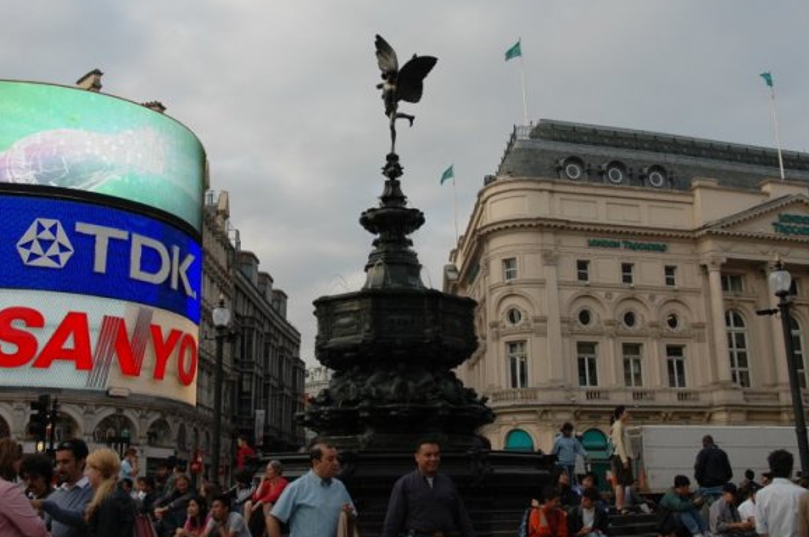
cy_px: 208
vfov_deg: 29.7
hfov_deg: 43.6
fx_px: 1010
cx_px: 378
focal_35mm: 45
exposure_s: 1/500
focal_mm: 24
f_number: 4.5
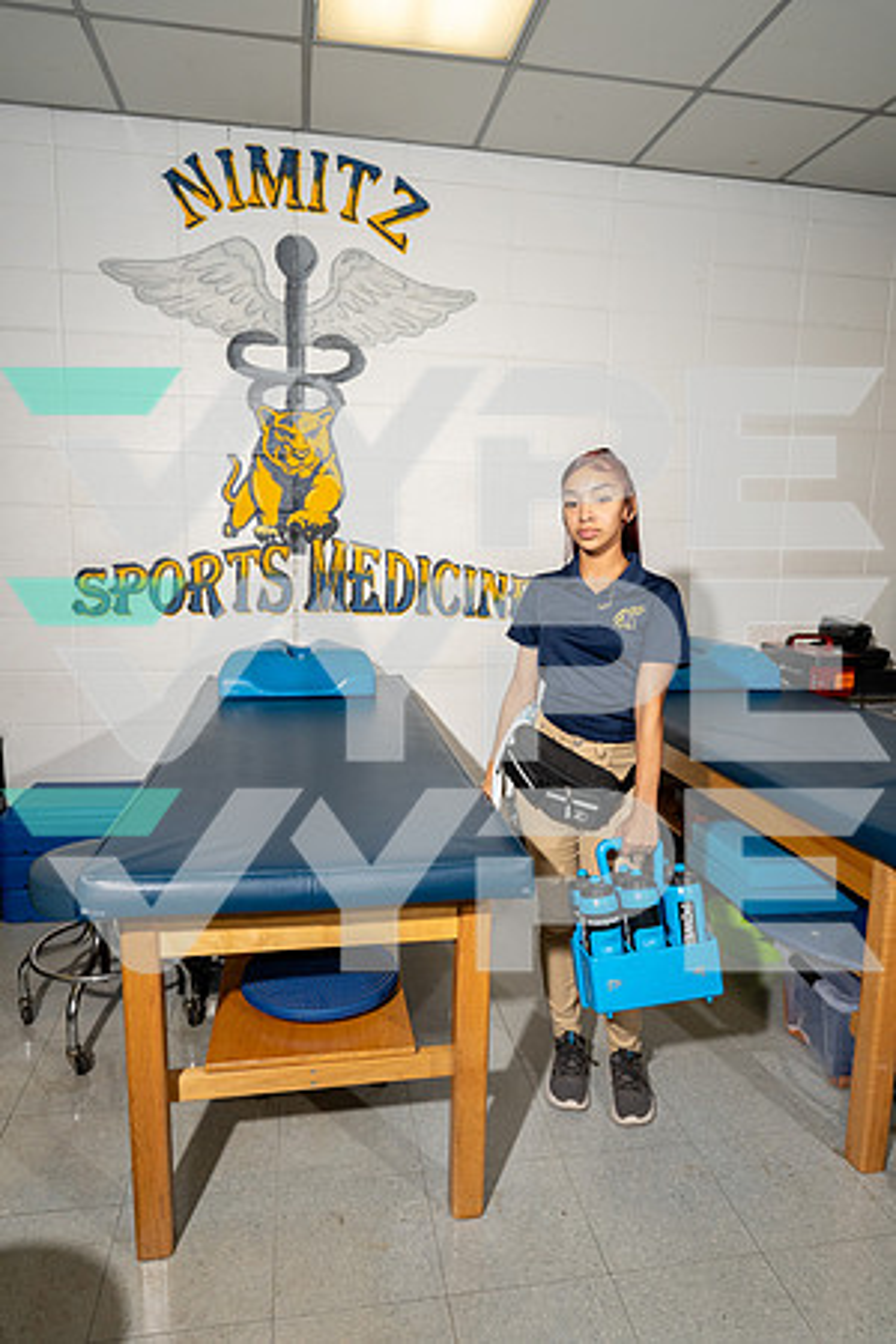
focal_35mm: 24
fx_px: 896
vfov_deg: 73.7
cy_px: 672
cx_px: 448
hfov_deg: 53.1
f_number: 8
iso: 800
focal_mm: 24
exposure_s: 1/250
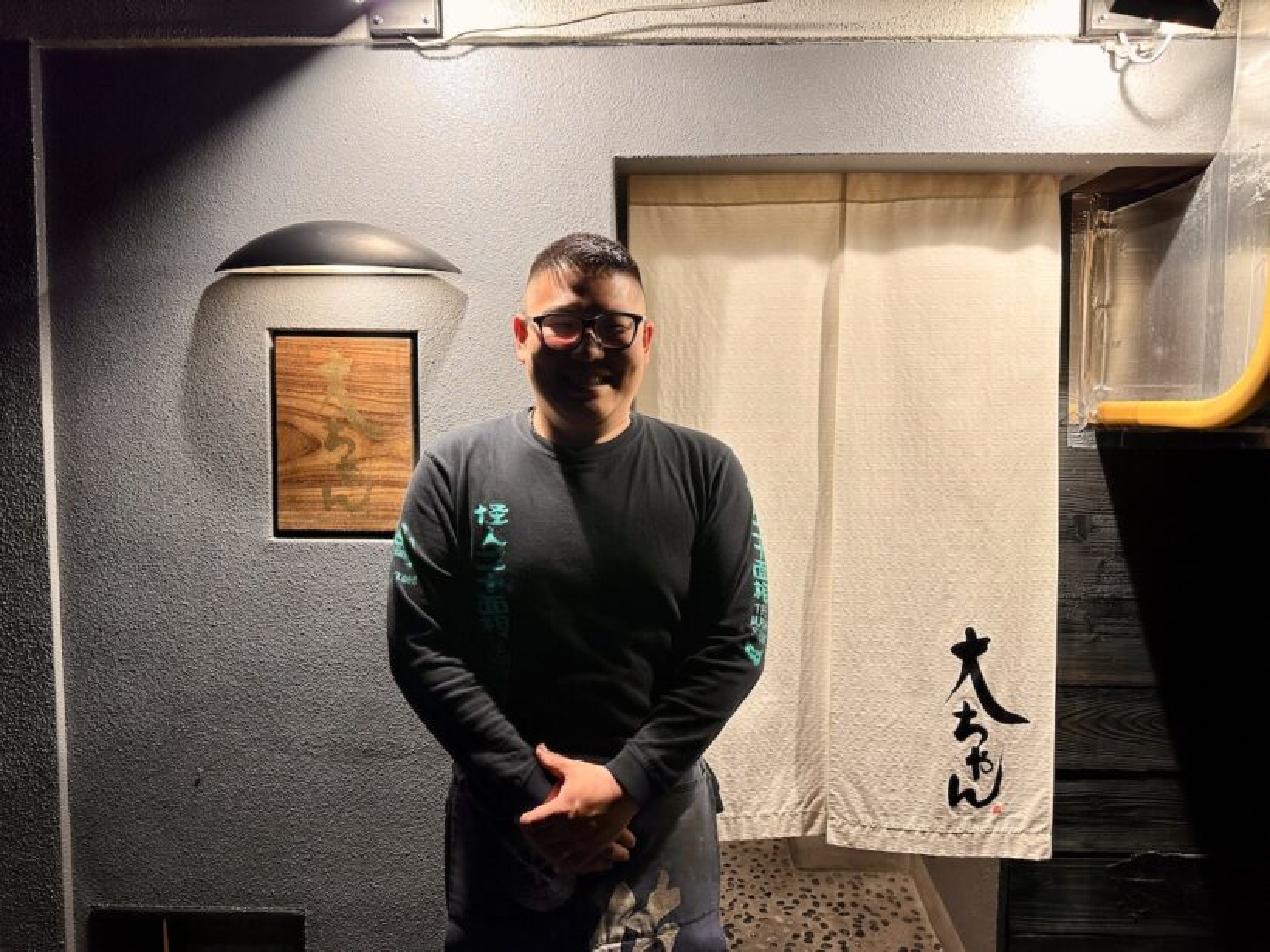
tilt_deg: -4.6
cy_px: 476
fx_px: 881
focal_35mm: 24
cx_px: 635
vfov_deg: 56.8
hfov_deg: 71.6
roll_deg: -0.3
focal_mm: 6.86
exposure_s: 1/60
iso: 125
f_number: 1.78
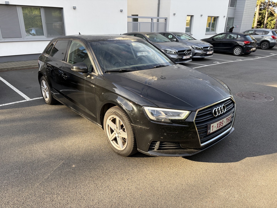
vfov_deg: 53.1
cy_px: 104
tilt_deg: -14.3
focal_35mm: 26
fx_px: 208
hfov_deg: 67.3
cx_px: 138
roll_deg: -2.7
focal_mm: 5.96
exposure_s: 1/379
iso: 64
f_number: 1.6
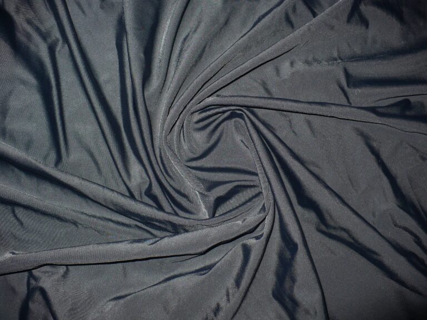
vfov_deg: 38.7
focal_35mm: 37
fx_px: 456
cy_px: 160
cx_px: 214
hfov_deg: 50.1
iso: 100
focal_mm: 6.1
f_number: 2.8
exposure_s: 1/30
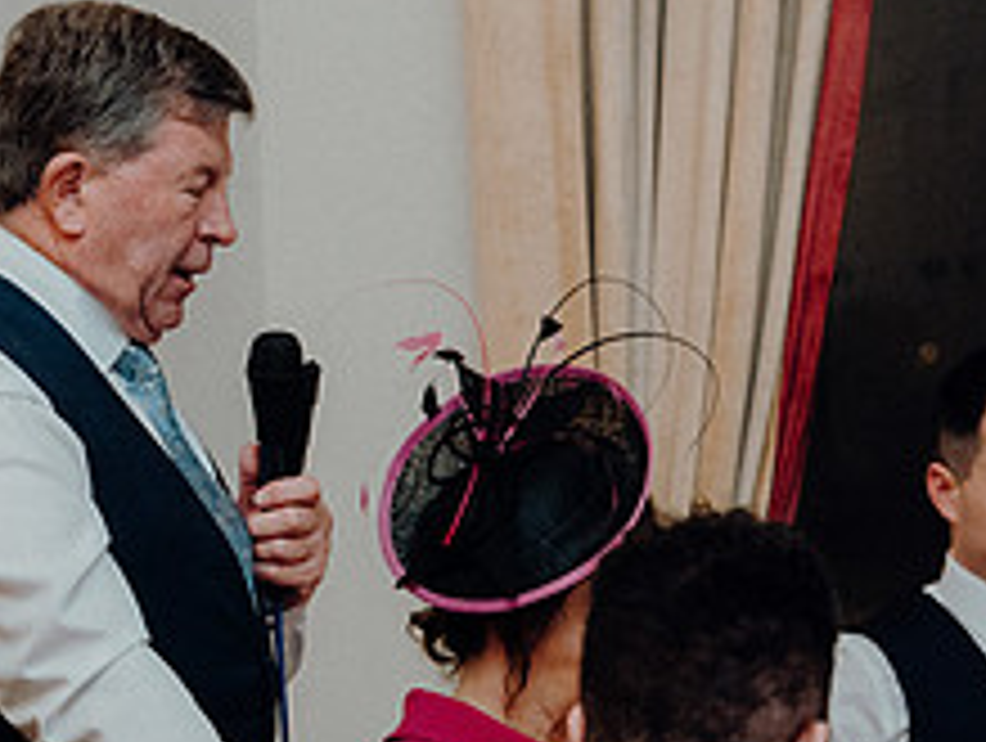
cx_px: 545
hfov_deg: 11.1
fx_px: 5078
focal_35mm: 178
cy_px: 596
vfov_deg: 8.4
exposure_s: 1/160
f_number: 3.5
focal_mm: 70
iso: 2500
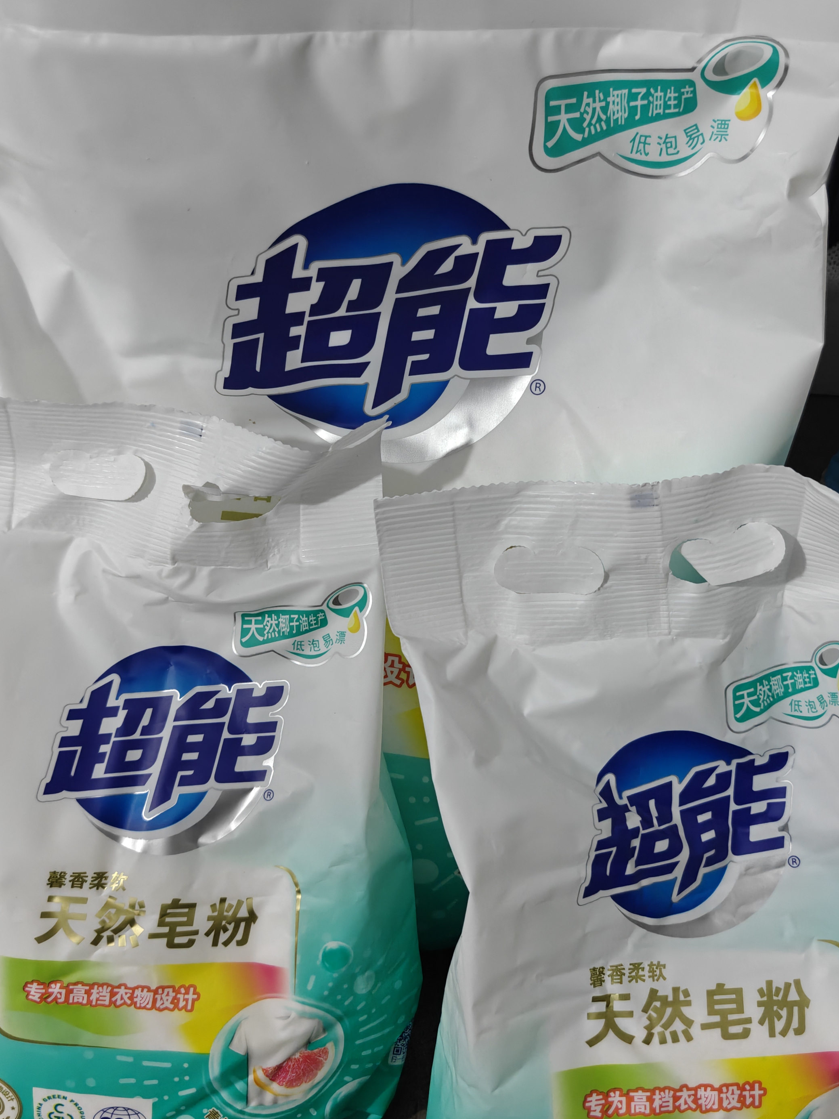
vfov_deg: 53.8
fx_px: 1099
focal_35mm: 34
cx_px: 439
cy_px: 492
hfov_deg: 41.8
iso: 1250
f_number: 1.6
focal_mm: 6.06
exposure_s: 1/94
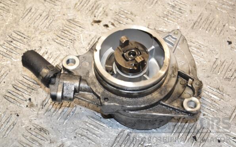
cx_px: 119
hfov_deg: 21.6
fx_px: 617
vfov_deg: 13.6
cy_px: 70
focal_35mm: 96
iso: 800
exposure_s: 1/200
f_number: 6.3
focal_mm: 62
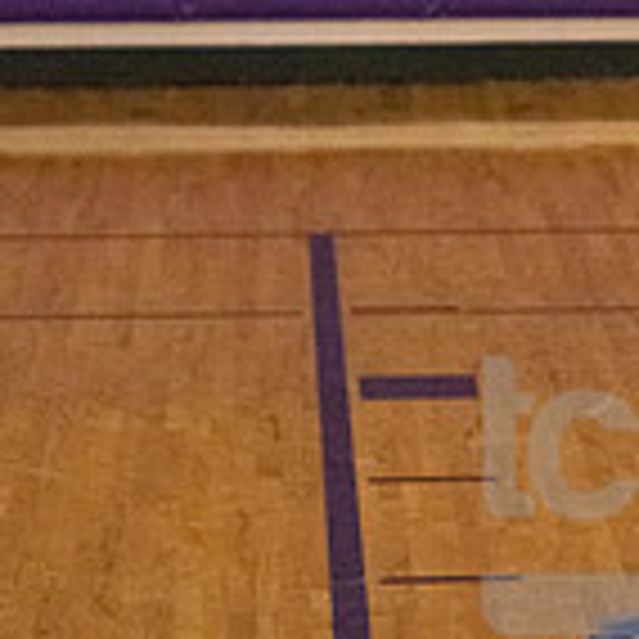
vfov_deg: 5.5
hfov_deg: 5.4
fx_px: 6662
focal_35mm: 319
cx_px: 1260
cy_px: -115
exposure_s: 1/800
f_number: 4
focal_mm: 92
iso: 10000
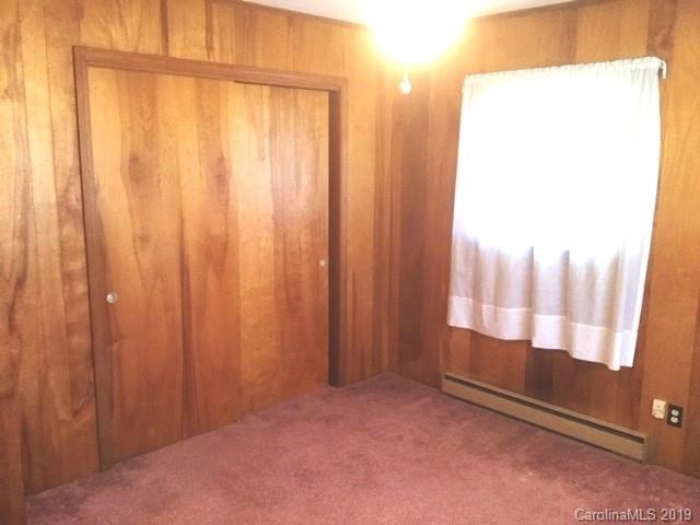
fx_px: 627
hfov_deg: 58.4
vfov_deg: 45.4
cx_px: 350
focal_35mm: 31
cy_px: 262
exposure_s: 1/30
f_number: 2.4
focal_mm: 3.3
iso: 125
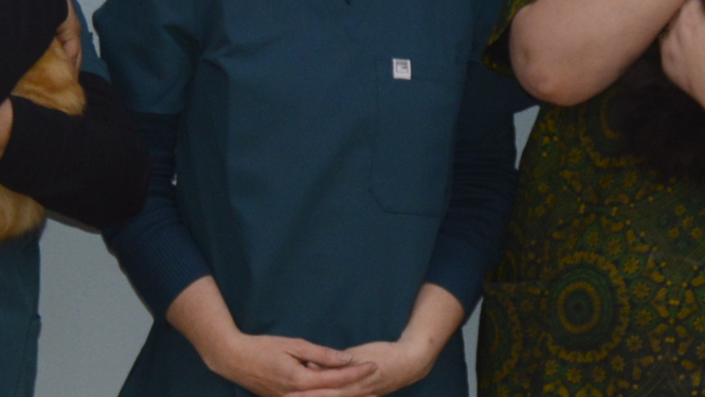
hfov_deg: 14.7
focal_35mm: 146
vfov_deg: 8.3
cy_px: 208
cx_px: 331
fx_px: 2730
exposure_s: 1/60
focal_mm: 20
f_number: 3.5
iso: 500
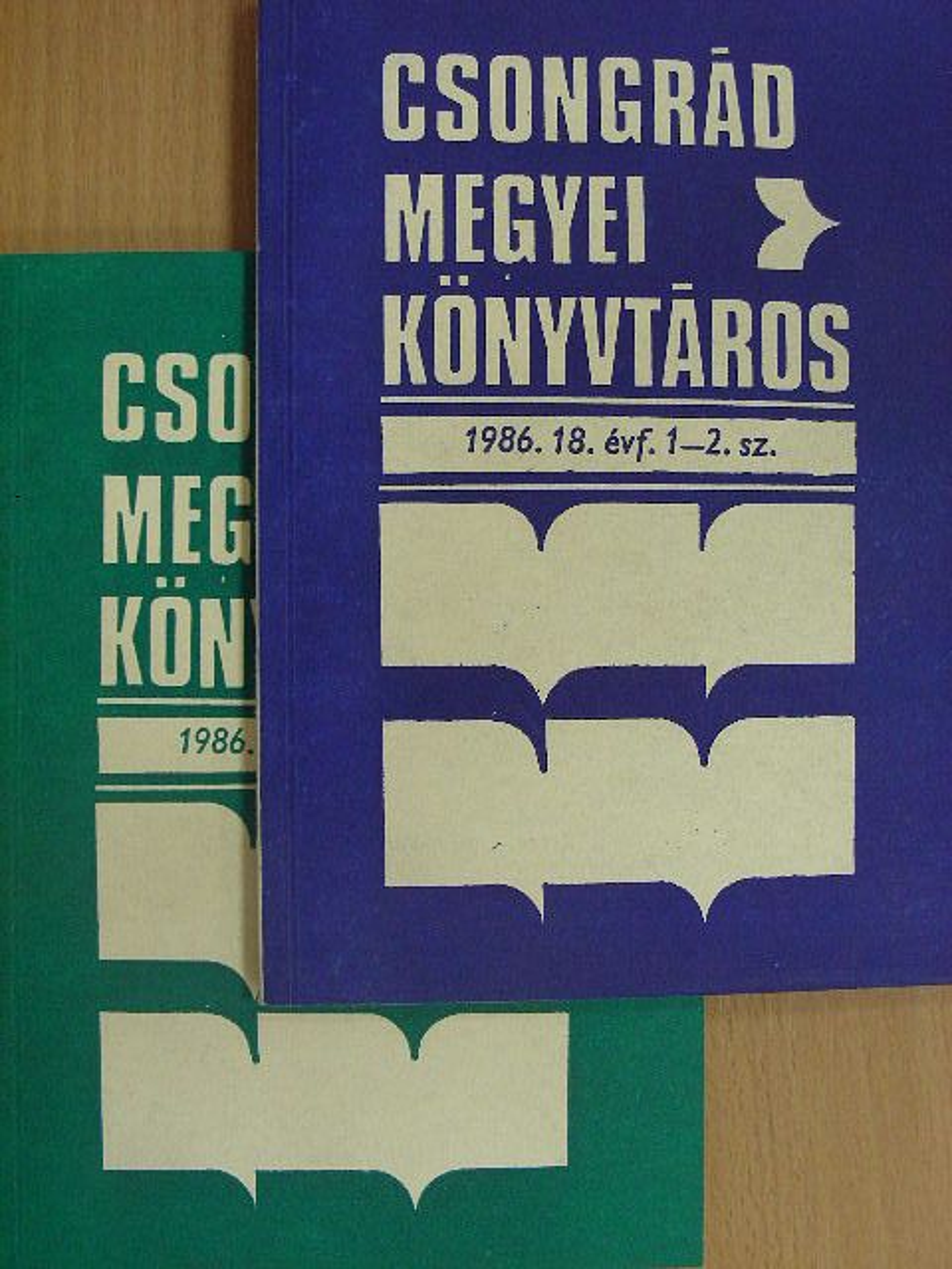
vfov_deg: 39.7
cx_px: 476
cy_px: 634
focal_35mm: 48
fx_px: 1760
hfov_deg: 30.3
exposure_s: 1/25
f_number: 3.5
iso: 200
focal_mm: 8
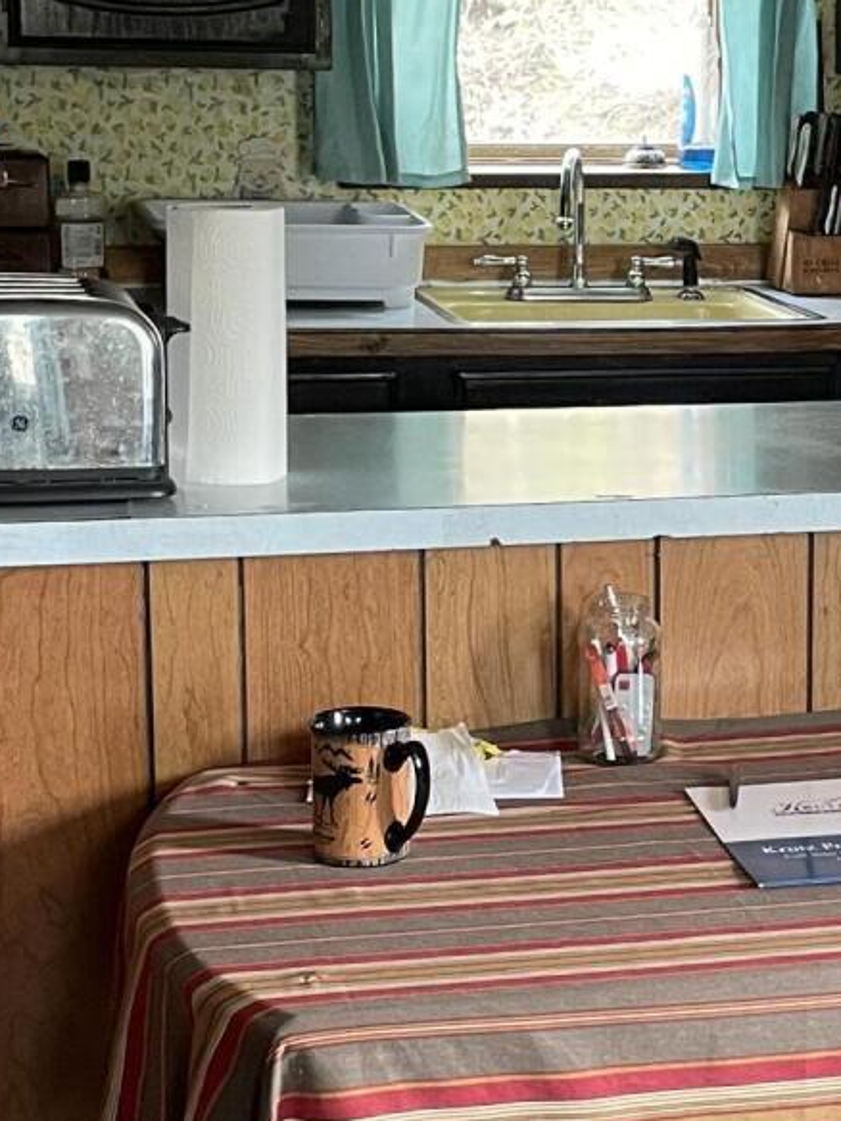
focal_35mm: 89
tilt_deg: -9.2
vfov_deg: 22.0
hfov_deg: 16.4
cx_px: 772
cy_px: 488
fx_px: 2883
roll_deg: -0.8
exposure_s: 1/60
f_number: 1.6
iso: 200
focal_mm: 4.2
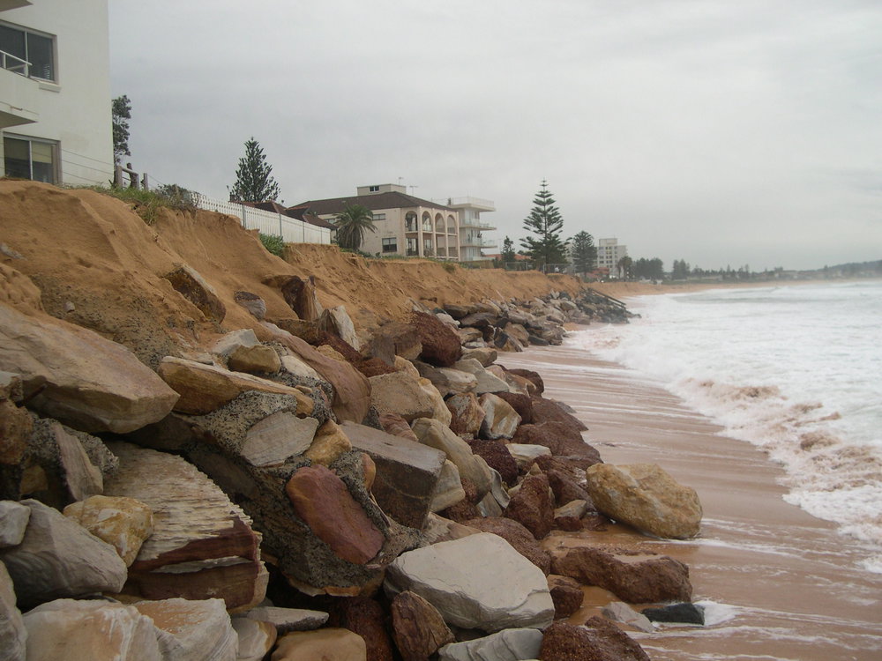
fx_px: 968
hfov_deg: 49.0
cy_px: 330
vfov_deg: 37.7
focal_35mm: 38
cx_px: 441
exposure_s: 1/616
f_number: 2.8
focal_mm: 8
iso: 100
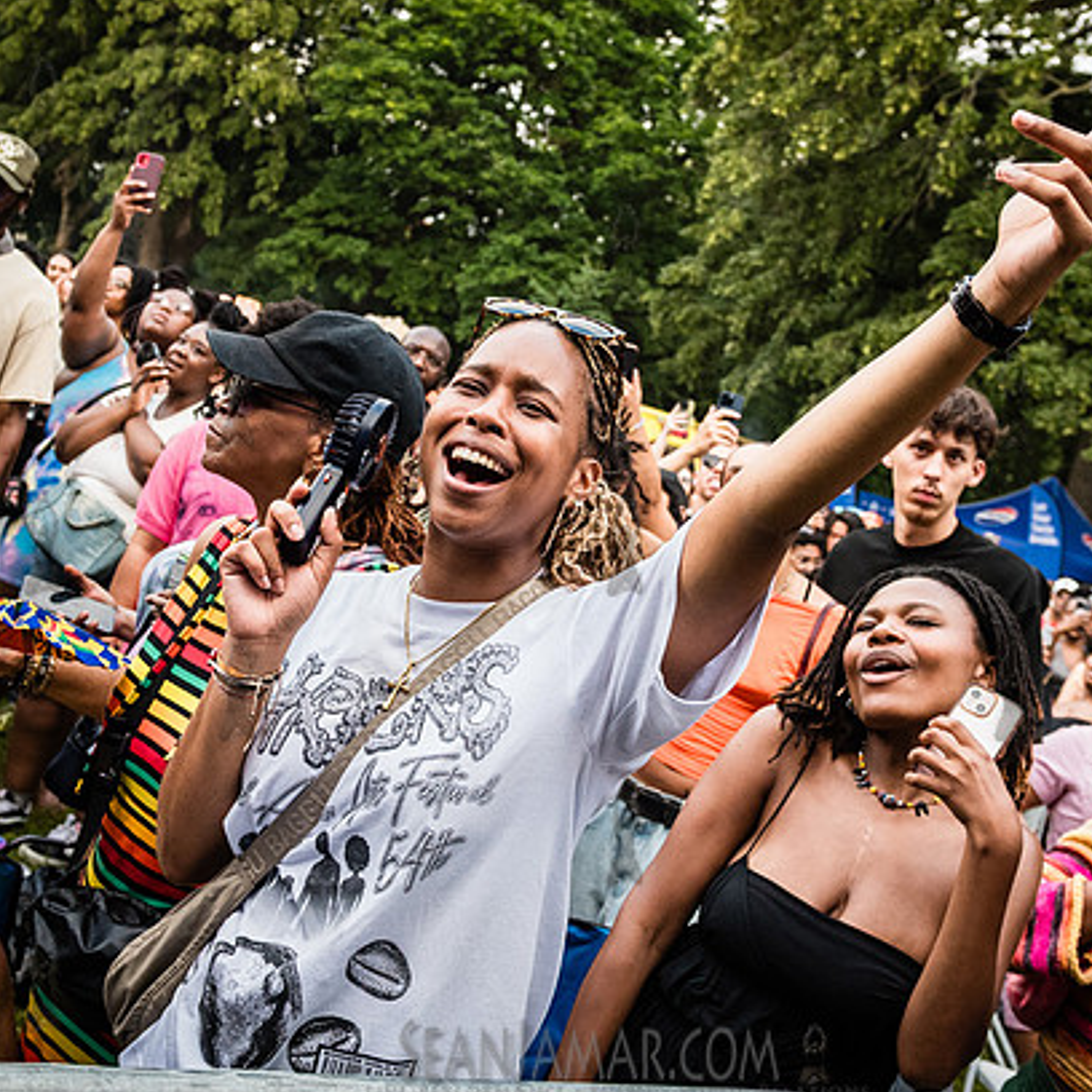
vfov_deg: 33.9
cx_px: 507
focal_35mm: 50
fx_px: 1785
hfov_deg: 34.0
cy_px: 424
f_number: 4
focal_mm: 29
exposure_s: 1/640
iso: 2000
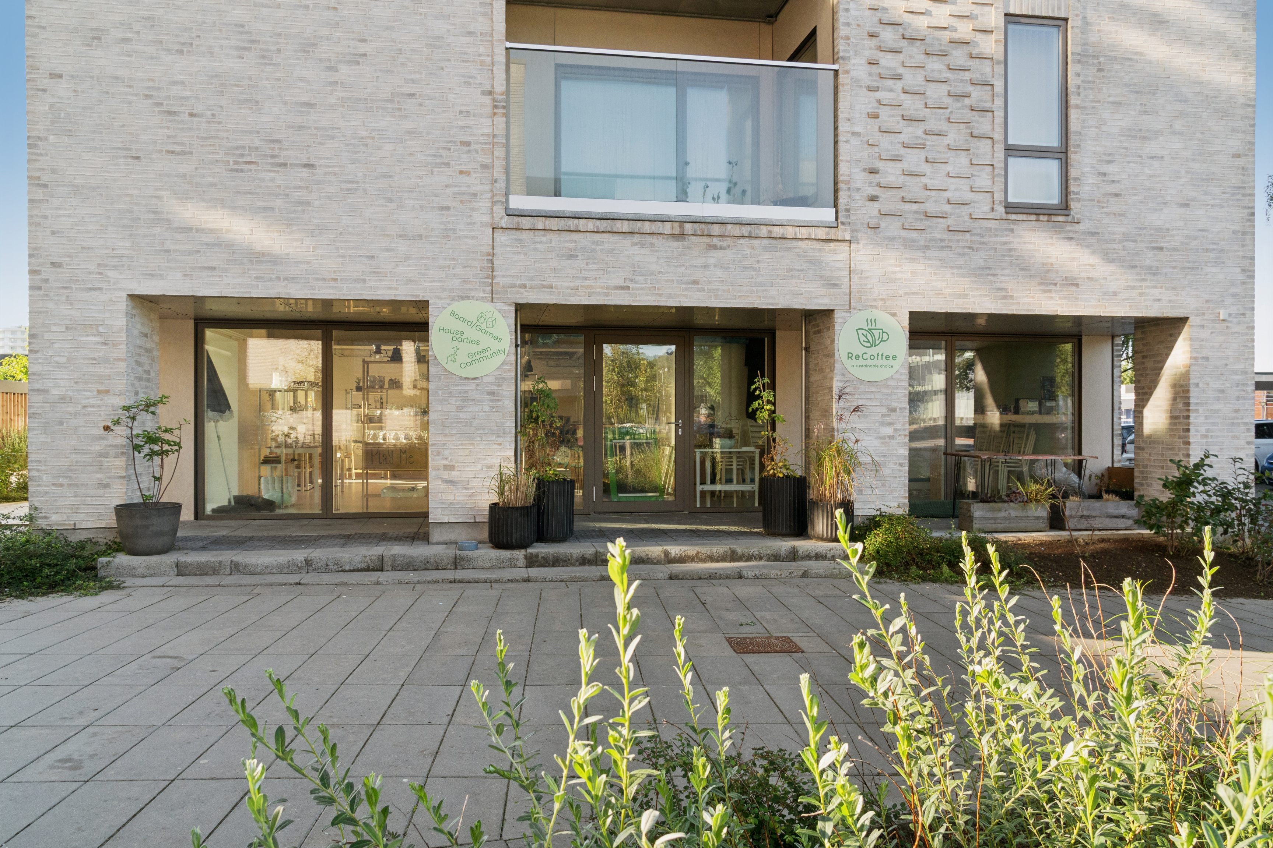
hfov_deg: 70.4
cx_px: 636
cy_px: 424
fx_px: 902
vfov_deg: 50.4
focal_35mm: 26
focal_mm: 17
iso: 500
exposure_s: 1/125
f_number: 8
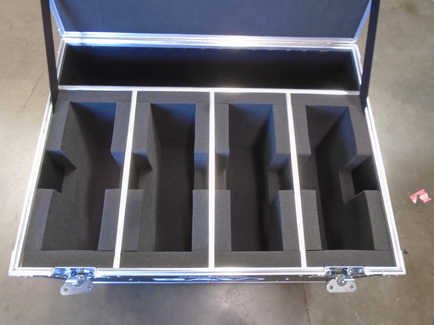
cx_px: 217
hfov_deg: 67.3
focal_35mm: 26
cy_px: 162
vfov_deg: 53.1
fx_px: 326
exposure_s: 1/15
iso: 400
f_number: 3.2
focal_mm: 4.6
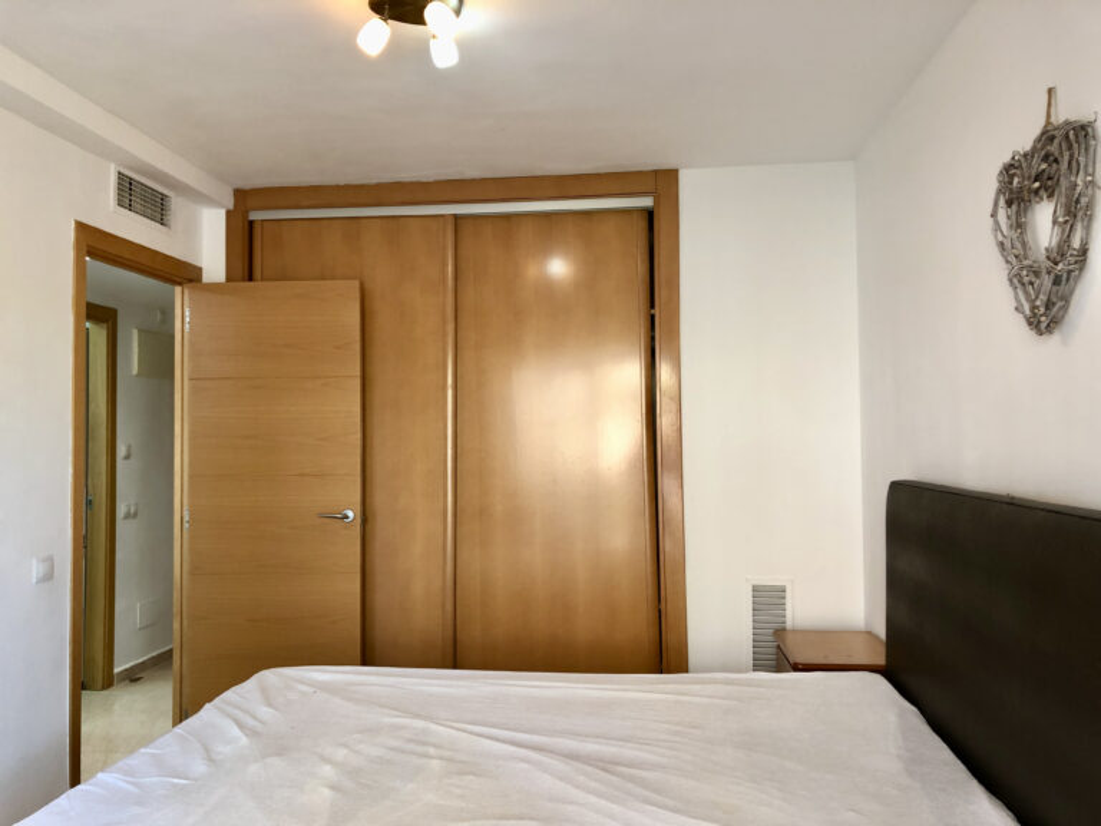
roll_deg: +0.3
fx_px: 891
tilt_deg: +2.6
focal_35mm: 28
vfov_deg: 49.7
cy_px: 413
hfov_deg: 63.4
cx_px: 550
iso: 40
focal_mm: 3.99
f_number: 1.8
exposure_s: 1/33
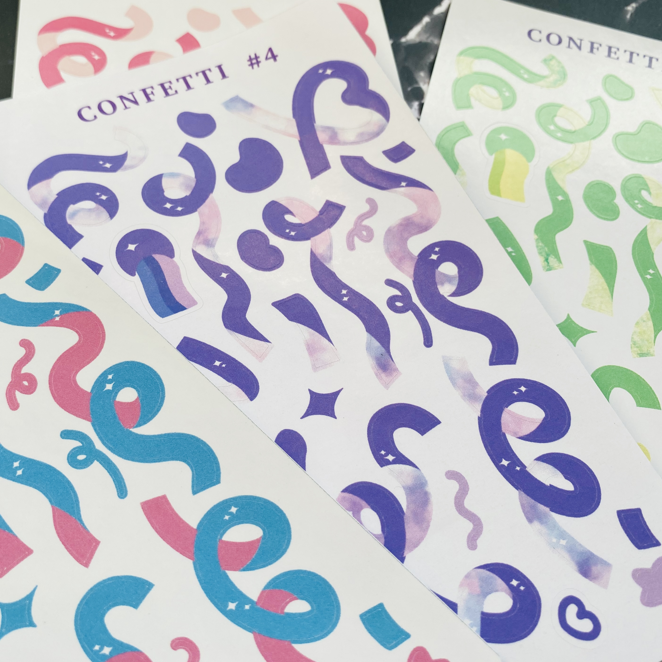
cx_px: 257
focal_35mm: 33
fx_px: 714
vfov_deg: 49.7
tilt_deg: -63.2
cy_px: 314
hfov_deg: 49.4
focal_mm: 4.25
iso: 32
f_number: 1.8
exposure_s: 1/121
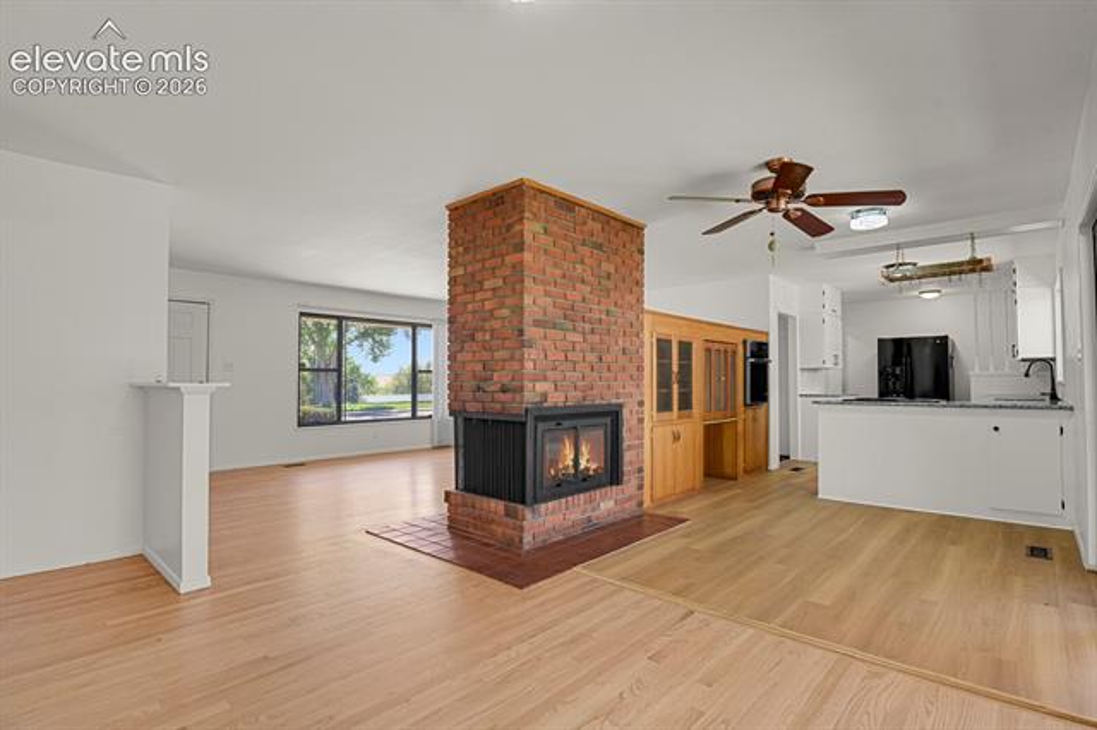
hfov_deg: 93.3
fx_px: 518
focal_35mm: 17
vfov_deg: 70.4
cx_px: 548
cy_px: 365
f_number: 8
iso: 250
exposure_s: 1.6
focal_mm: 17
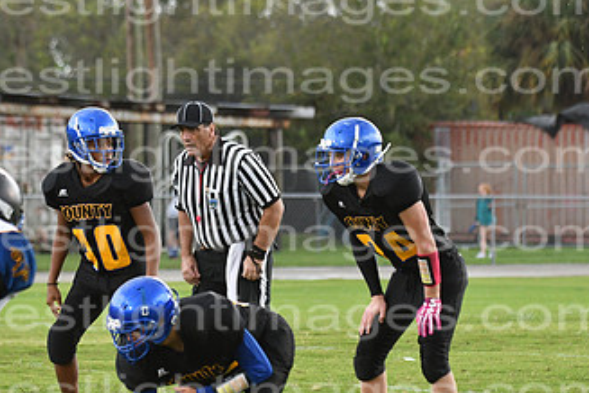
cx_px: 202
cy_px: 199
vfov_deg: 3.7
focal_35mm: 372
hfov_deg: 5.5
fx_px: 6086
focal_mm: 140
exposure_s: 1/800
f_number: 3.5
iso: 1000
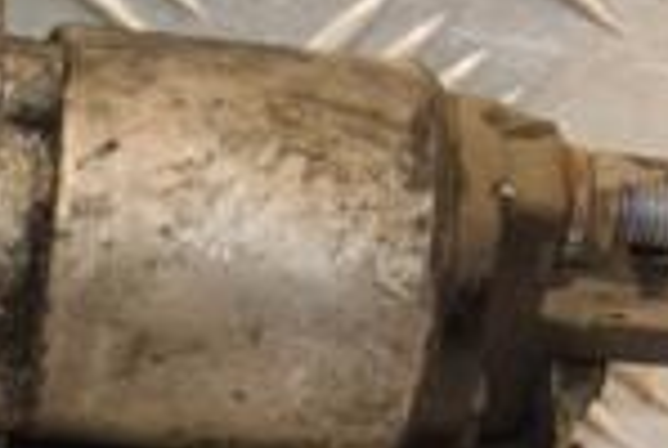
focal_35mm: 452
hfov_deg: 4.5
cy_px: 421
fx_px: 8404
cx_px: 67
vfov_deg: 3.1
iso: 800
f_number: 5.3
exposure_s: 1/125
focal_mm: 75
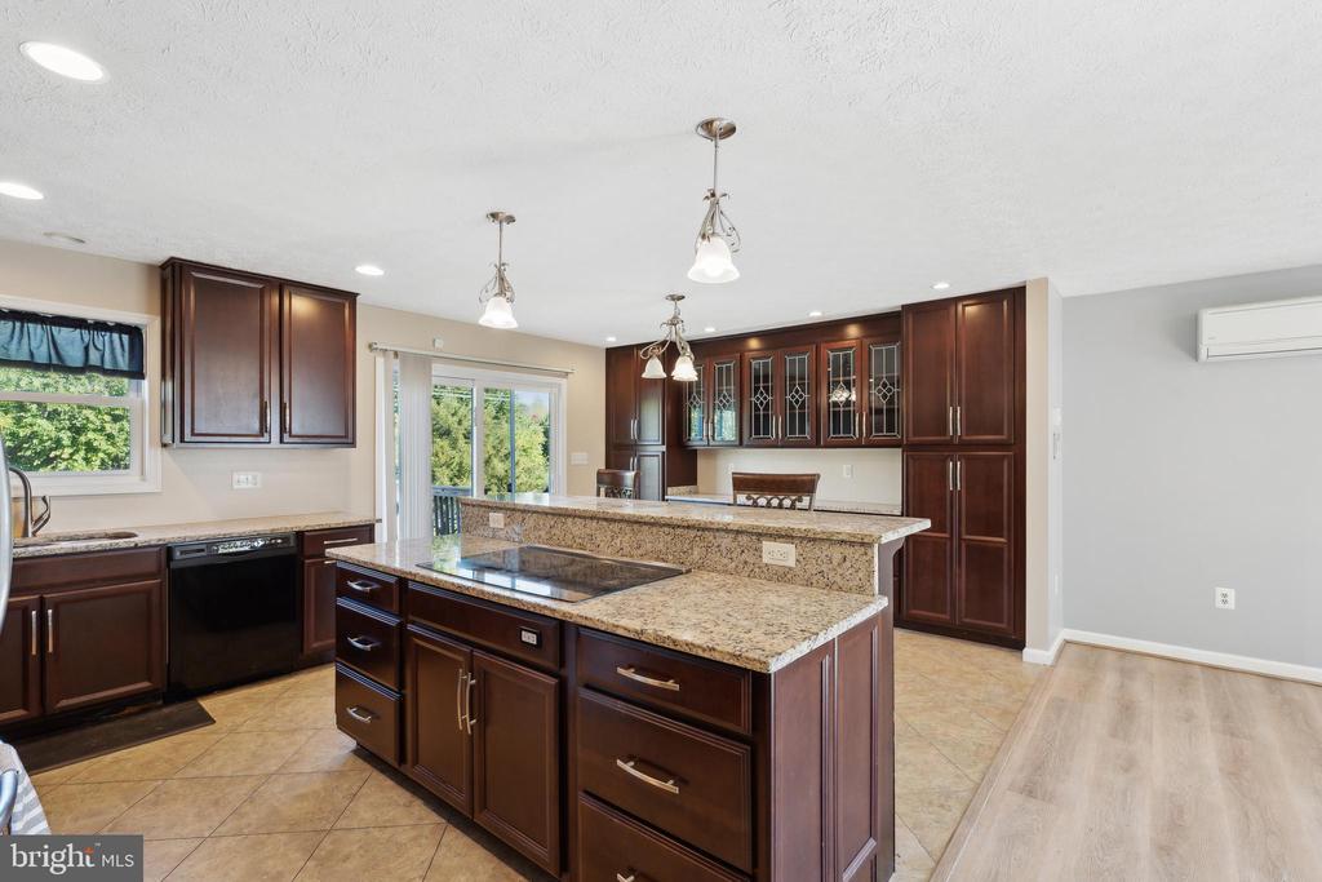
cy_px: 441
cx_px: 661
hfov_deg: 96.7
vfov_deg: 73.8
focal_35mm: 16
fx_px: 588
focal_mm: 16
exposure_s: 1/8
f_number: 8
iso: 200
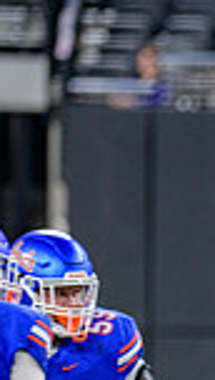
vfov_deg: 2.5
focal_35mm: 877
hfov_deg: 1.4
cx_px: 515
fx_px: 8849
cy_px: 456
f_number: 2.8
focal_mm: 220
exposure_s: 1/400
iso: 1000
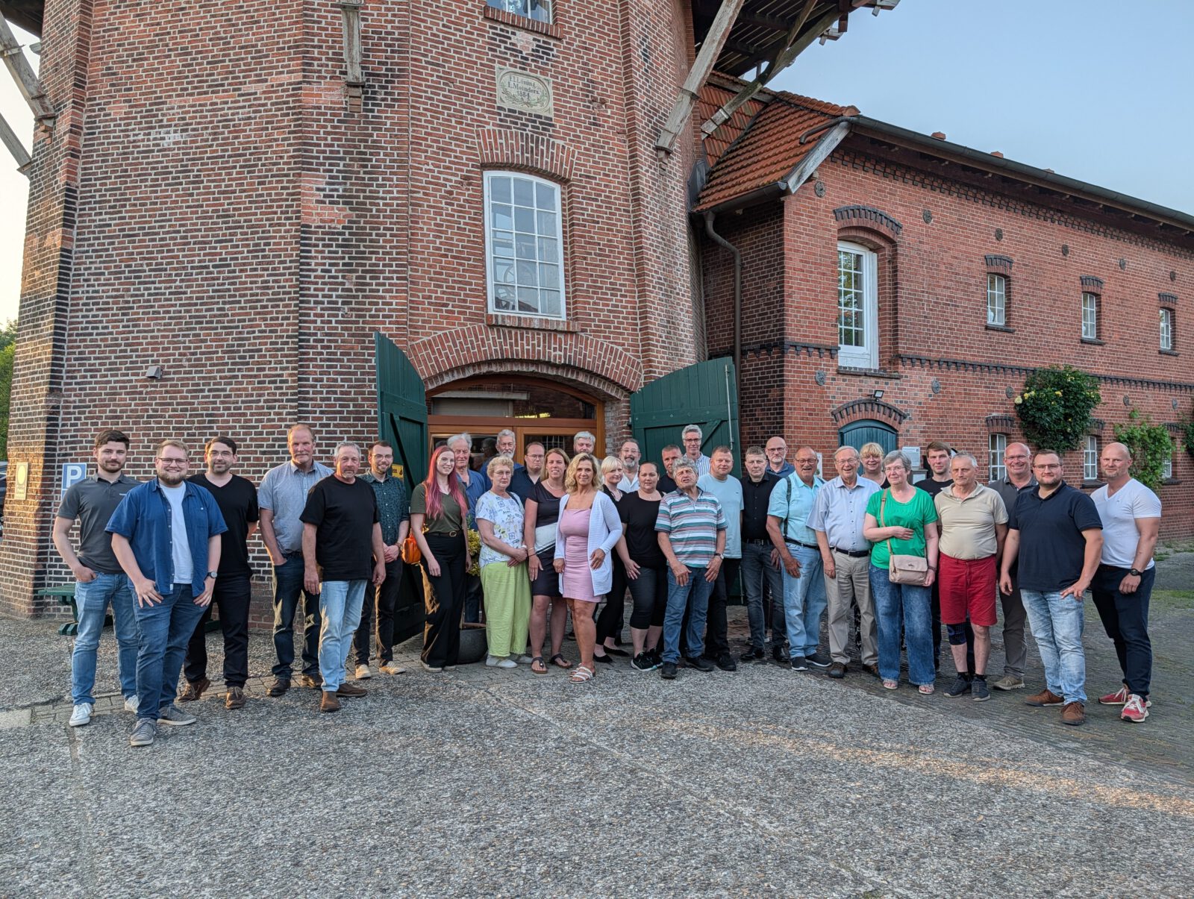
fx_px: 829
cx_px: 597
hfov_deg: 71.5
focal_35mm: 24
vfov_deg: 56.9
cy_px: 450
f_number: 1.68
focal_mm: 6.9
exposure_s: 1/239
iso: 17
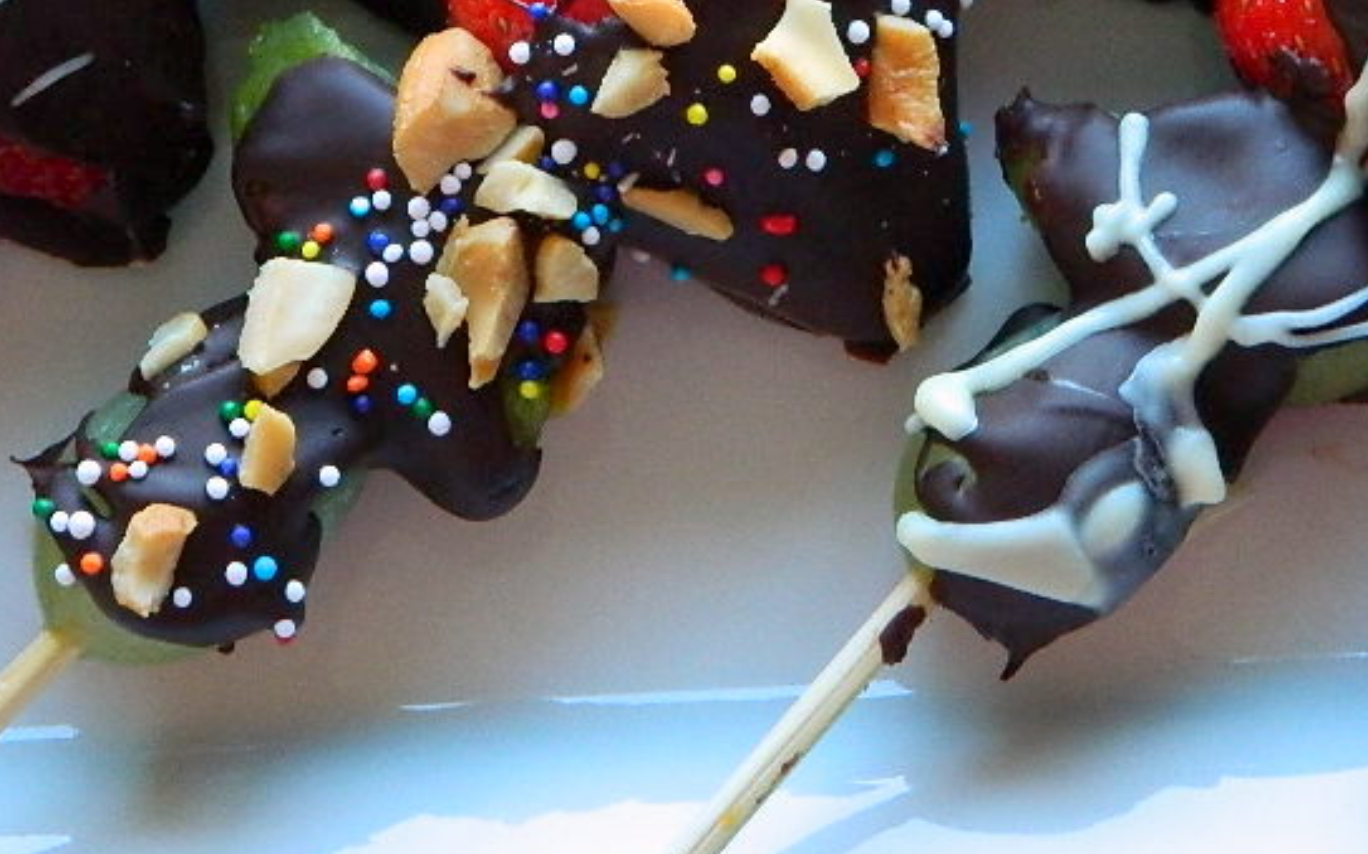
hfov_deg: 8.1
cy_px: -103
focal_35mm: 258
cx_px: 751
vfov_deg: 5.1
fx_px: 9616
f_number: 4.7
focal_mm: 23.2
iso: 400
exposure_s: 1/40
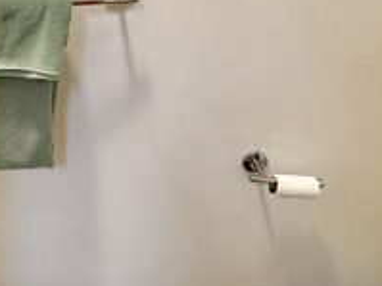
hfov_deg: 38.5
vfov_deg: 30.1
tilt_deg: -25.0
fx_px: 518
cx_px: 62
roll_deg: -1.8
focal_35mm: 47
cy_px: 56
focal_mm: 2.22
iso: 320
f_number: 2.2
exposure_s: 1/60
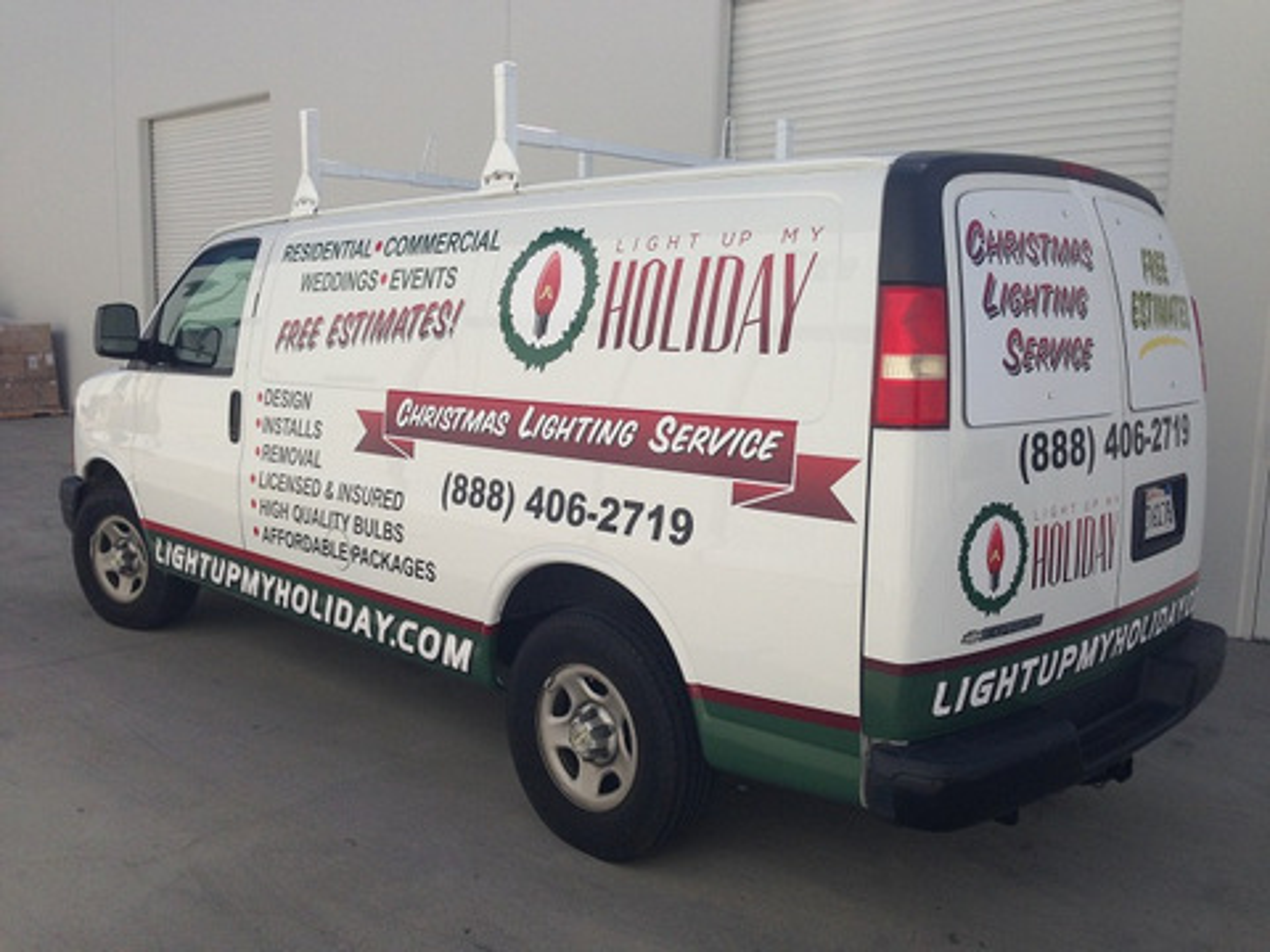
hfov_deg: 55.4
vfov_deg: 42.9
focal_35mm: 33
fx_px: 1211
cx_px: 635
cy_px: 476
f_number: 2.4
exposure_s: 1/2710
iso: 50
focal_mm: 4.12
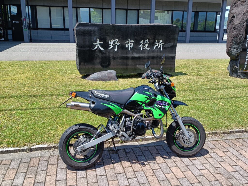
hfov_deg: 56.8
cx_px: 124
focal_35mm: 32
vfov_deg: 44.2
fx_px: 229
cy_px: 93
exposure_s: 1/427
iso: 50
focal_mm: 4.7
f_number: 1.7
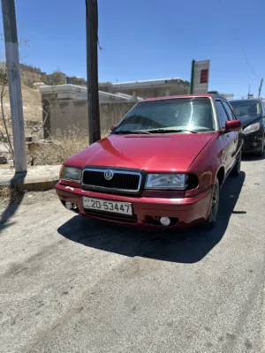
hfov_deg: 56.8
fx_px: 245
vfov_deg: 71.6
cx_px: 132
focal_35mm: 24
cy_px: 176
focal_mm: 6.86
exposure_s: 1/1751
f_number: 1.78
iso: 80
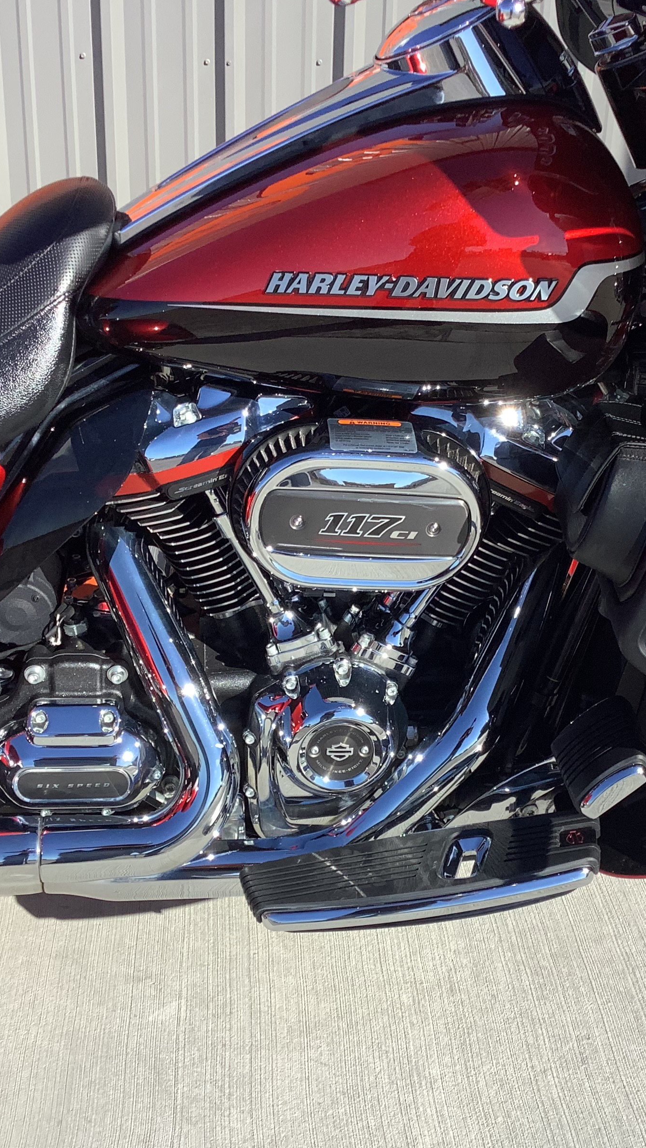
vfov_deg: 44.6
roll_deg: -4.7
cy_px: 583
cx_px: 393
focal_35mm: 46
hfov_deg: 25.9
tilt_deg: -22.6
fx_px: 1401
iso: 25
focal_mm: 3.3
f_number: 2.4
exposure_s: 1/926
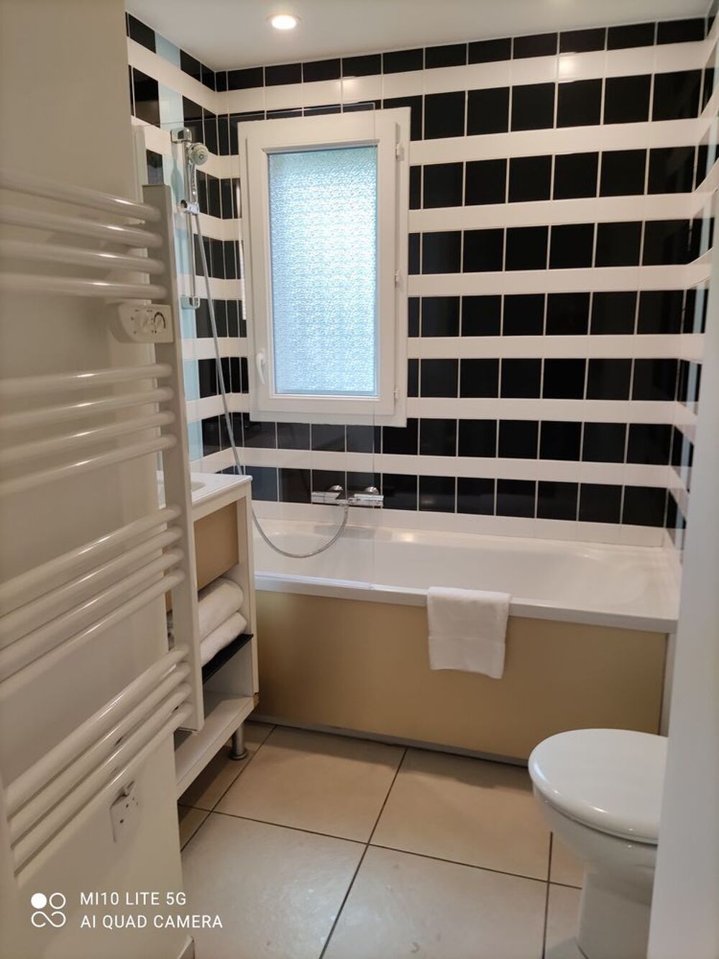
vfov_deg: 67.3
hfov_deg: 53.1
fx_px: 720
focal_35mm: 26
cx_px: 360
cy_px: 480
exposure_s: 1/50
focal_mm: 4.71
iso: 56
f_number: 1.79
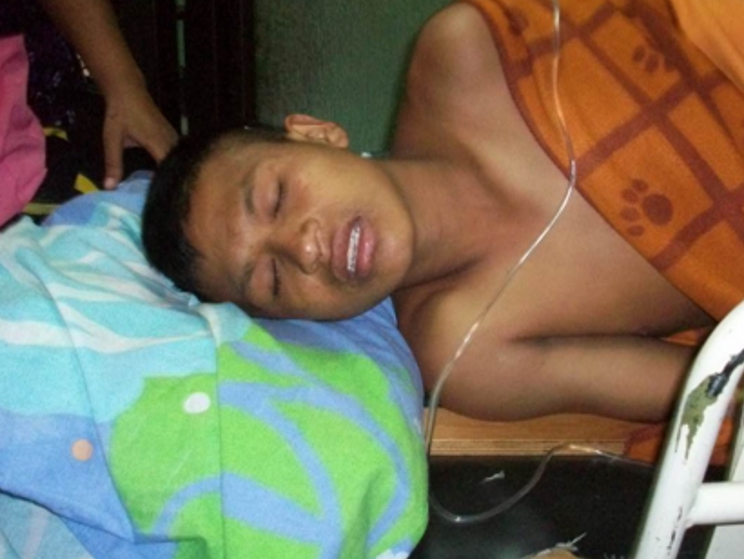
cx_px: 439
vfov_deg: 36.8
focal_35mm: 39
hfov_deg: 47.6
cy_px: 255
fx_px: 839
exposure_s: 1/60
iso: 400
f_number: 2.8
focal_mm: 5.7
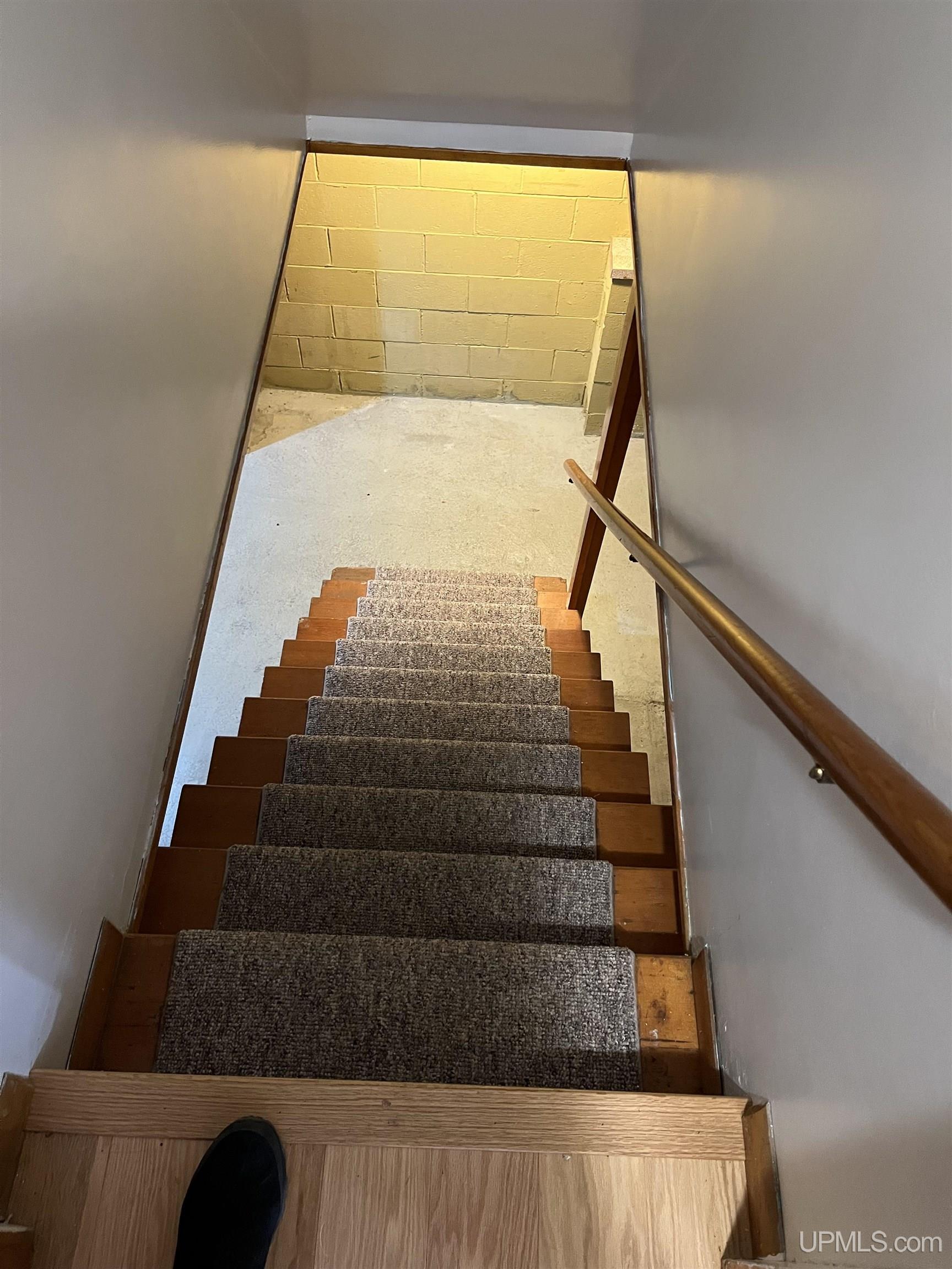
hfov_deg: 53.1
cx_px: 476
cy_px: 634
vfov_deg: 67.3
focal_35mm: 26
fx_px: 953
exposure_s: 1/40
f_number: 1.6
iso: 500
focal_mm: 5.1
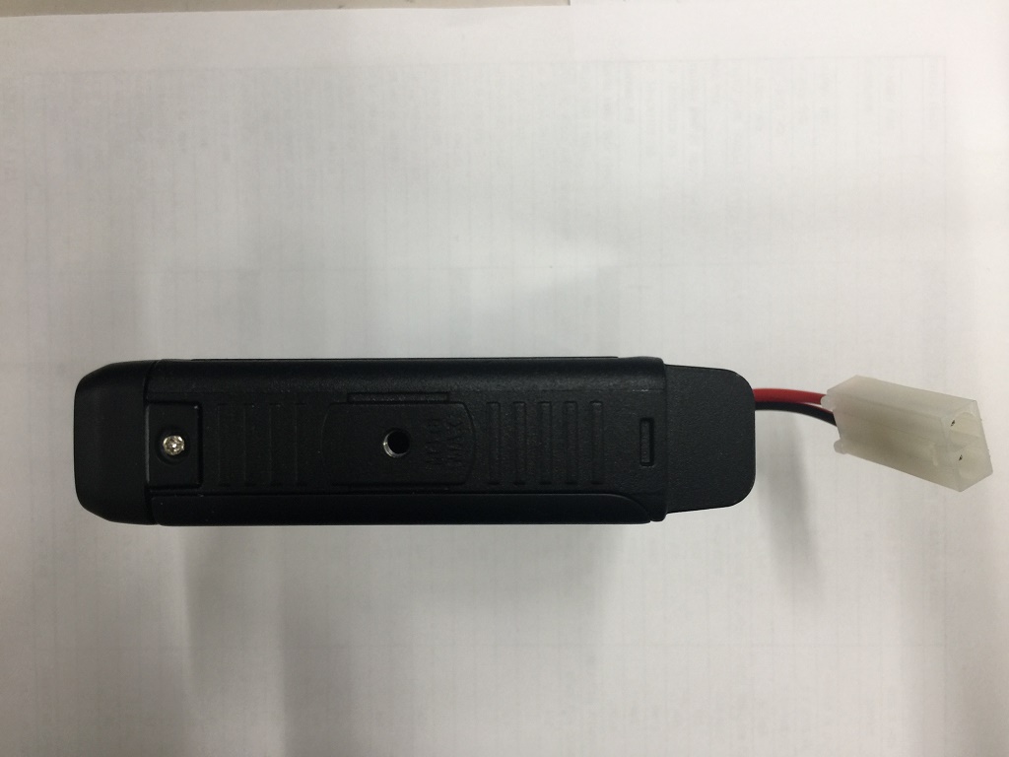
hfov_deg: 61.7
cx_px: 504
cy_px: 378
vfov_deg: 48.2
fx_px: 845
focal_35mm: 29
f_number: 2.2
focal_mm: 4.15
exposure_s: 1/33
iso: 40
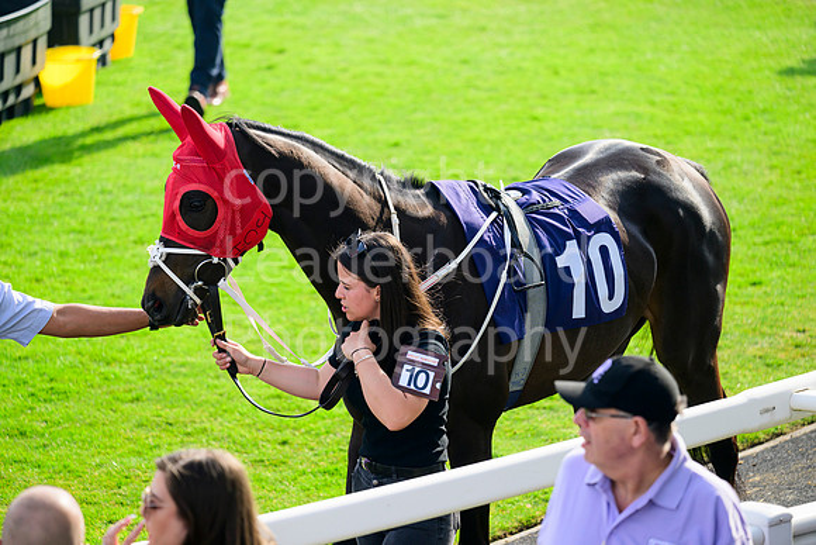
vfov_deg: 6.2
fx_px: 4988
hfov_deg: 9.4
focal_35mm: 220
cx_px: 408
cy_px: 272
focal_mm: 220
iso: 400
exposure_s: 1/1250
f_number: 5
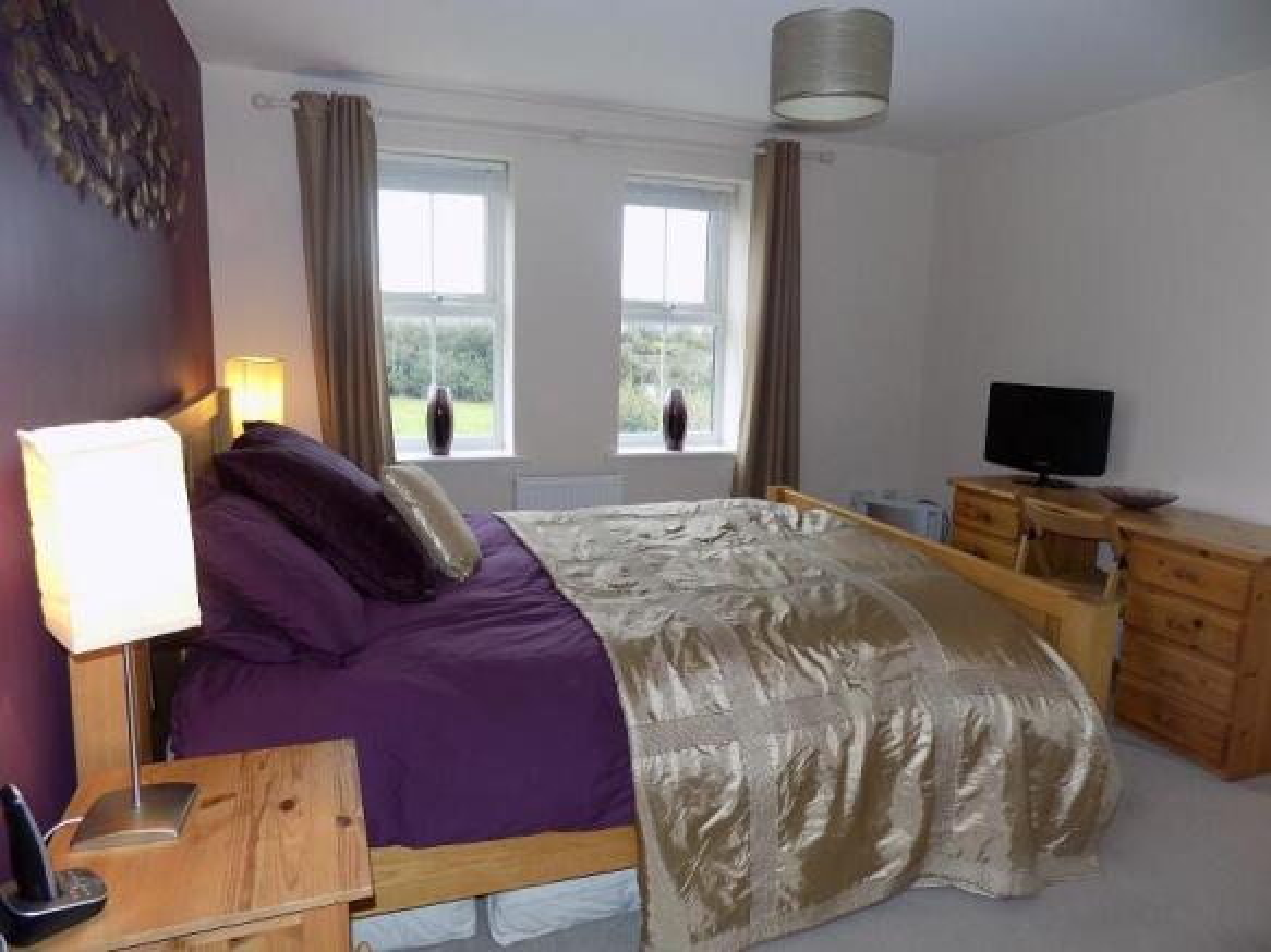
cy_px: 476
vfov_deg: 58.9
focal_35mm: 23
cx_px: 636
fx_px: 844
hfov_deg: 73.9
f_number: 3.1
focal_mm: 4
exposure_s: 1/30
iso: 140
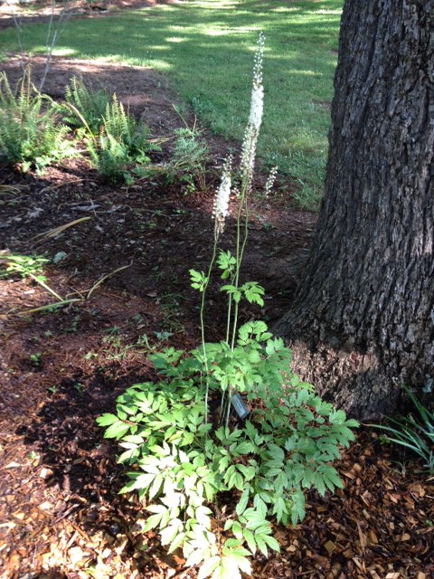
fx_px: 585
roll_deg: -1.9
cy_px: 290
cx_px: 217
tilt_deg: -31.4
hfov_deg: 40.7
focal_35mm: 35
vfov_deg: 52.6
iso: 50
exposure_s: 1/40
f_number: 2.4
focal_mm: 4.28
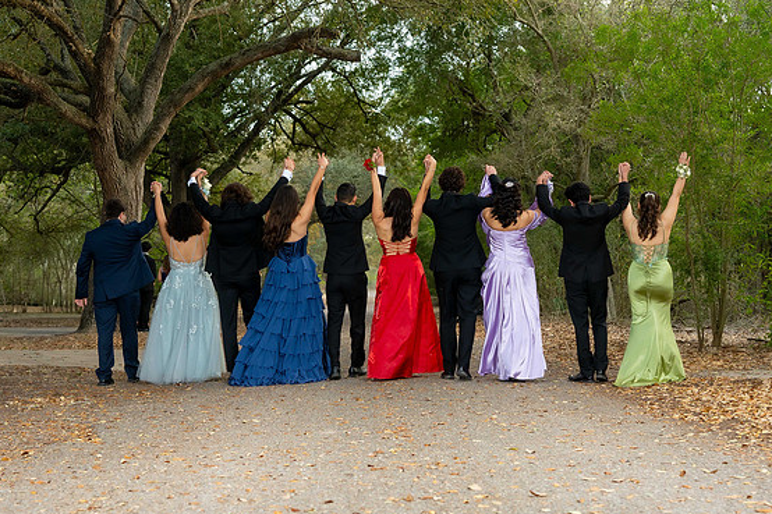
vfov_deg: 20.6
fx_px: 1415
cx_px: 376
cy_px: 257
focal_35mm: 66
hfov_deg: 30.5
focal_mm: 42
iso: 250
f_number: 3.2
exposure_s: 1/200
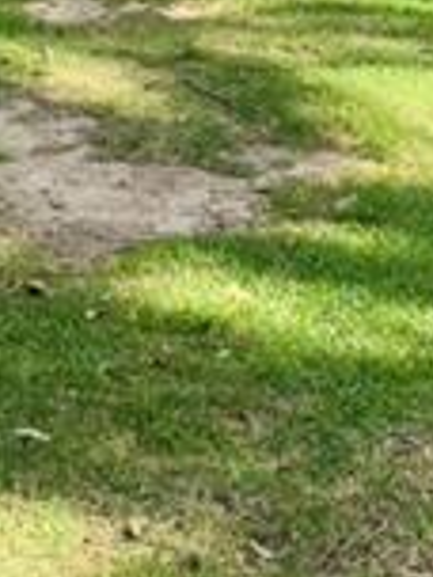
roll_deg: -0.4
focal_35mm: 131
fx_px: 2185
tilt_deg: -8.8
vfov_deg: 14.2
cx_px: 53
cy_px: -258
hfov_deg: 11.3
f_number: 1.6
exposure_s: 1/1279
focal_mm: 5.1
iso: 50
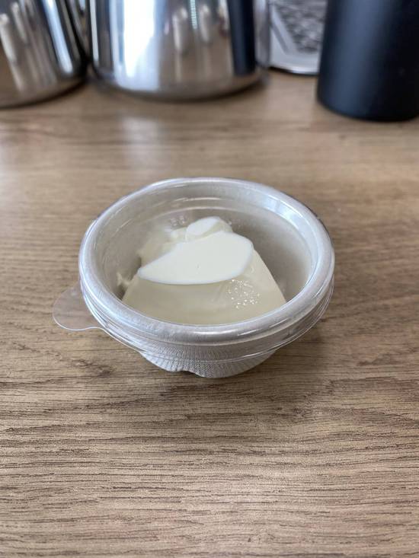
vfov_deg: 69.4
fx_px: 403
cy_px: 279
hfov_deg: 54.9
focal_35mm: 25
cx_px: 210
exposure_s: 1/100
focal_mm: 4.25
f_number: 1.8
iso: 40
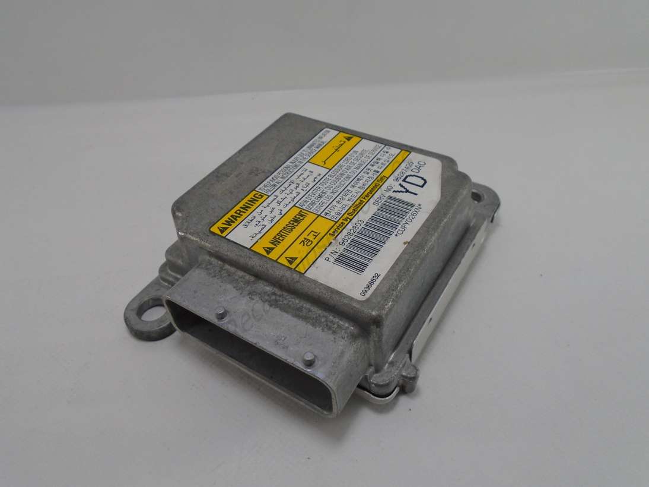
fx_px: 487
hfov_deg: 67.3
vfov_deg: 53.0
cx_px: 324
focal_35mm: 26
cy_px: 244
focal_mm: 4.6
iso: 100
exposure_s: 1/200
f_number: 3.2
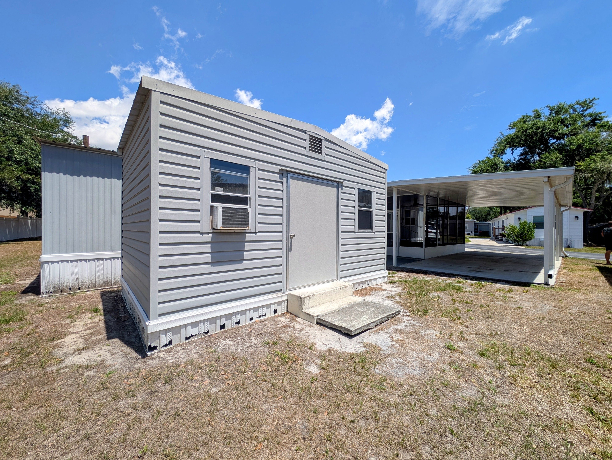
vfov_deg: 94.6
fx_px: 212
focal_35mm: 12
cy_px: 230
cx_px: 306
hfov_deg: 110.5
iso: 37
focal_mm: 2.23
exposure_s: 1/2004
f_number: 1.95
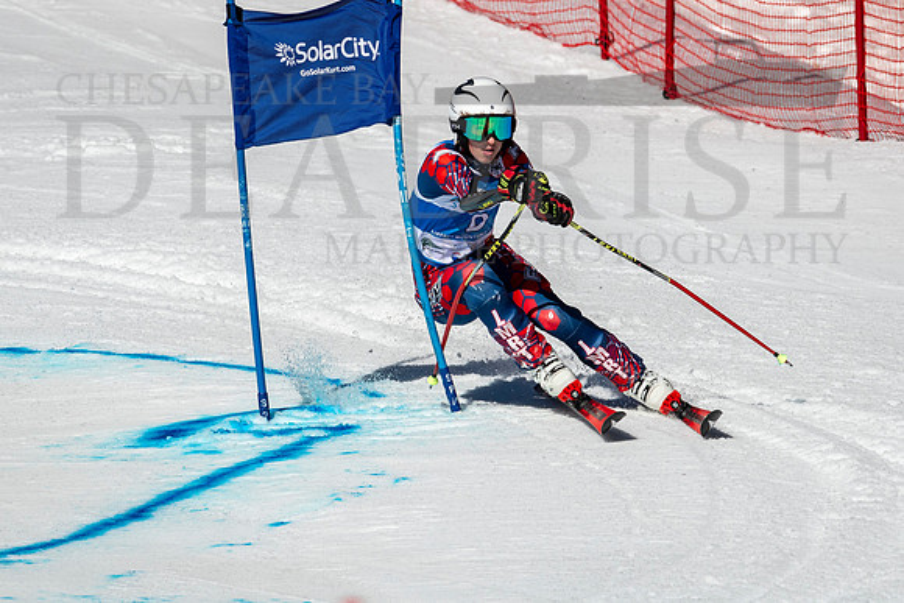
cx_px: 454
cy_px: 238
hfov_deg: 2.2
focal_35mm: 942
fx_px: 23666
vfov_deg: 1.5
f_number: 8
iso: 200
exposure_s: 1/2000
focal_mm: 400
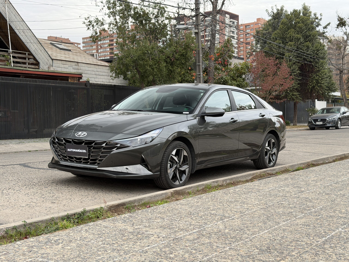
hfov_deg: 39.7
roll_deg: +0.3
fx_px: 484
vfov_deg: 30.3
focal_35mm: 48
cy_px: 131
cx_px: 174
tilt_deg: -1.5
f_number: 1.78
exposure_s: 1/142
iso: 64
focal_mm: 6.76
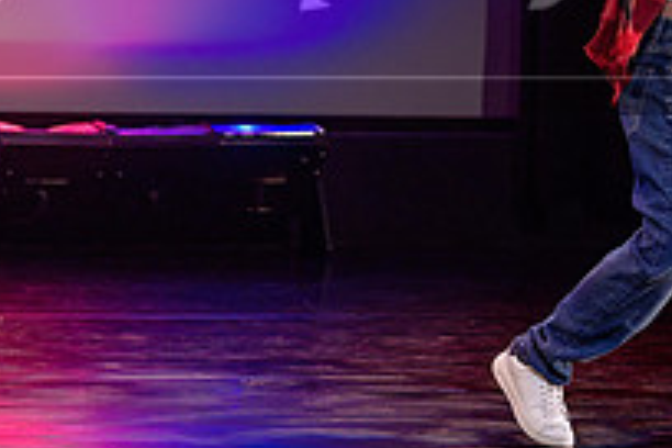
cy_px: -127
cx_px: 68
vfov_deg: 3.6
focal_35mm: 385
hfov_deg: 5.3
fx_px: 7186
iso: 1600
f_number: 2.8
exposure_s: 1/250
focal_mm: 120
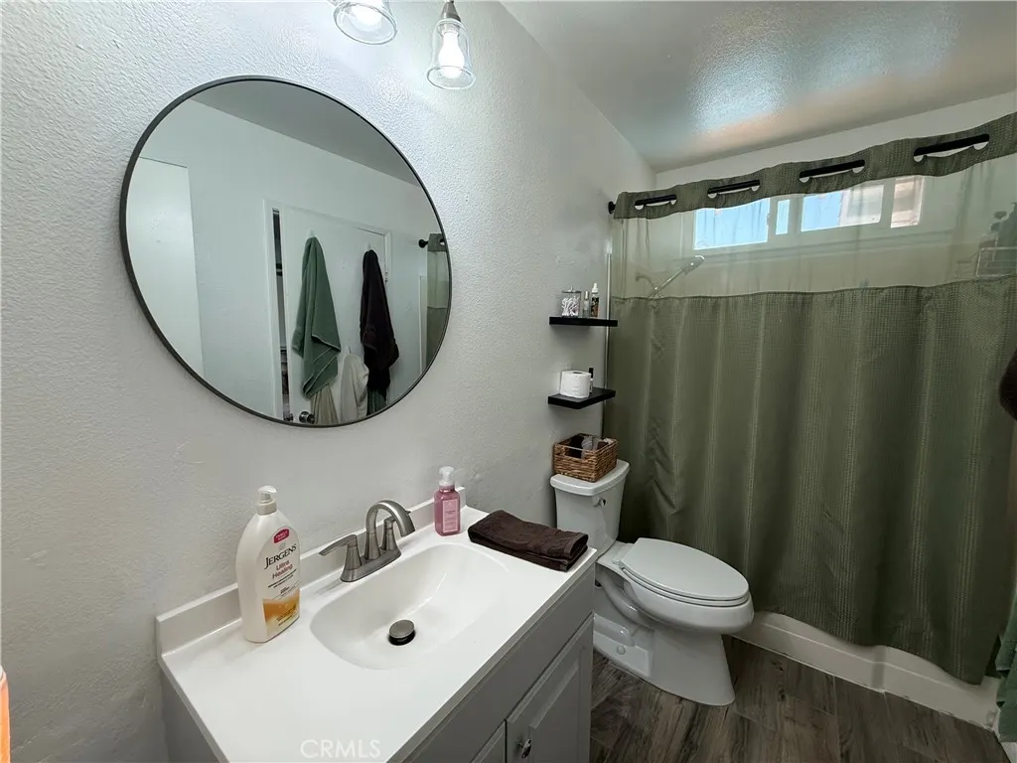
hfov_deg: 102.1
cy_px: 382
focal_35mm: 14
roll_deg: -0.8
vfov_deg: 85.7
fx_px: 411
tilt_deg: -6.9
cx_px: 508
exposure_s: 1/120
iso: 160
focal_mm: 2.22
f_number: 2.2
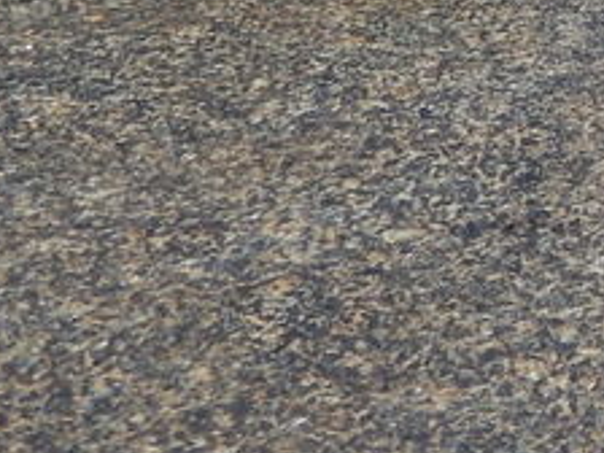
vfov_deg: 10.9
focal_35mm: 125
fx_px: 2181
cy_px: -434
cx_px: 623
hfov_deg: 15.4
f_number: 3.9
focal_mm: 5
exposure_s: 1/800
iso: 125
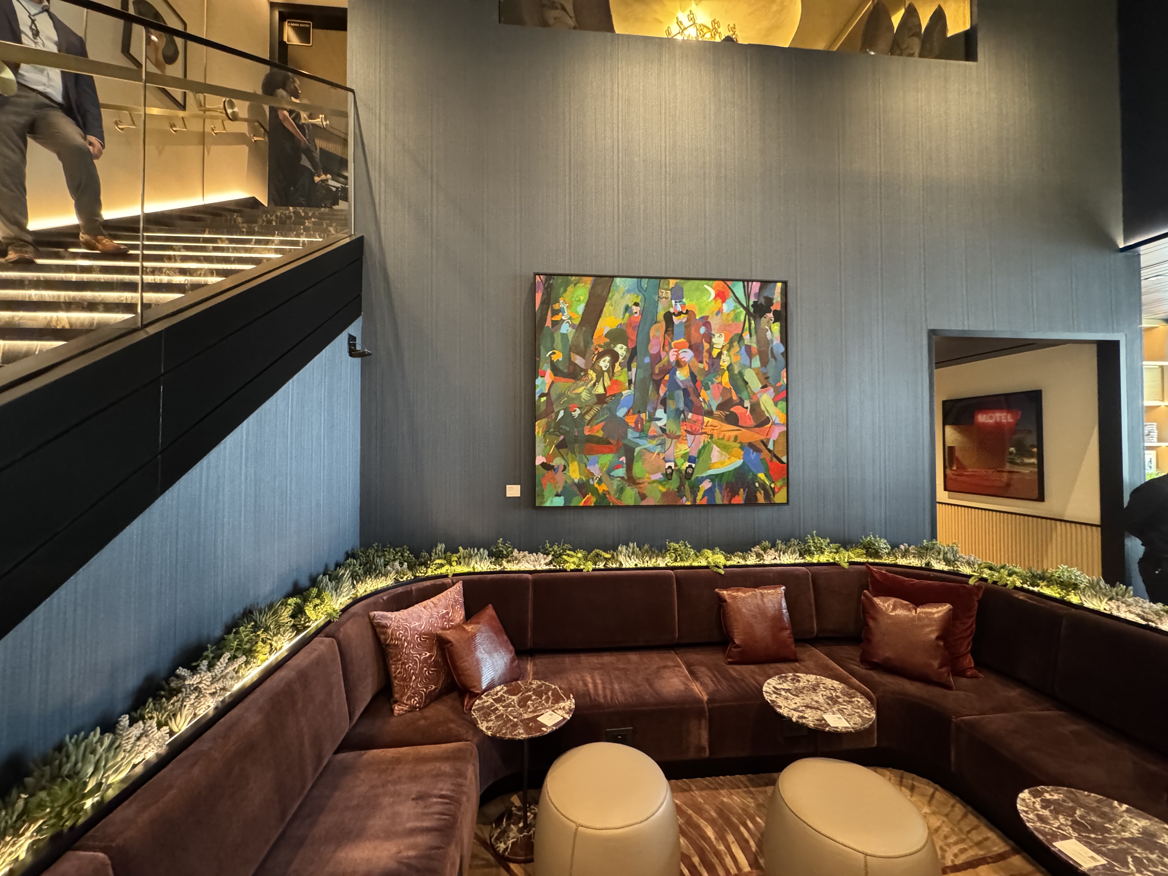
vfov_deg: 85.7
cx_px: 584
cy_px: 438
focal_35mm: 14
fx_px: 472
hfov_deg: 102.1
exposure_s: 1/59
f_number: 2.2
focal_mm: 2.22
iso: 1250
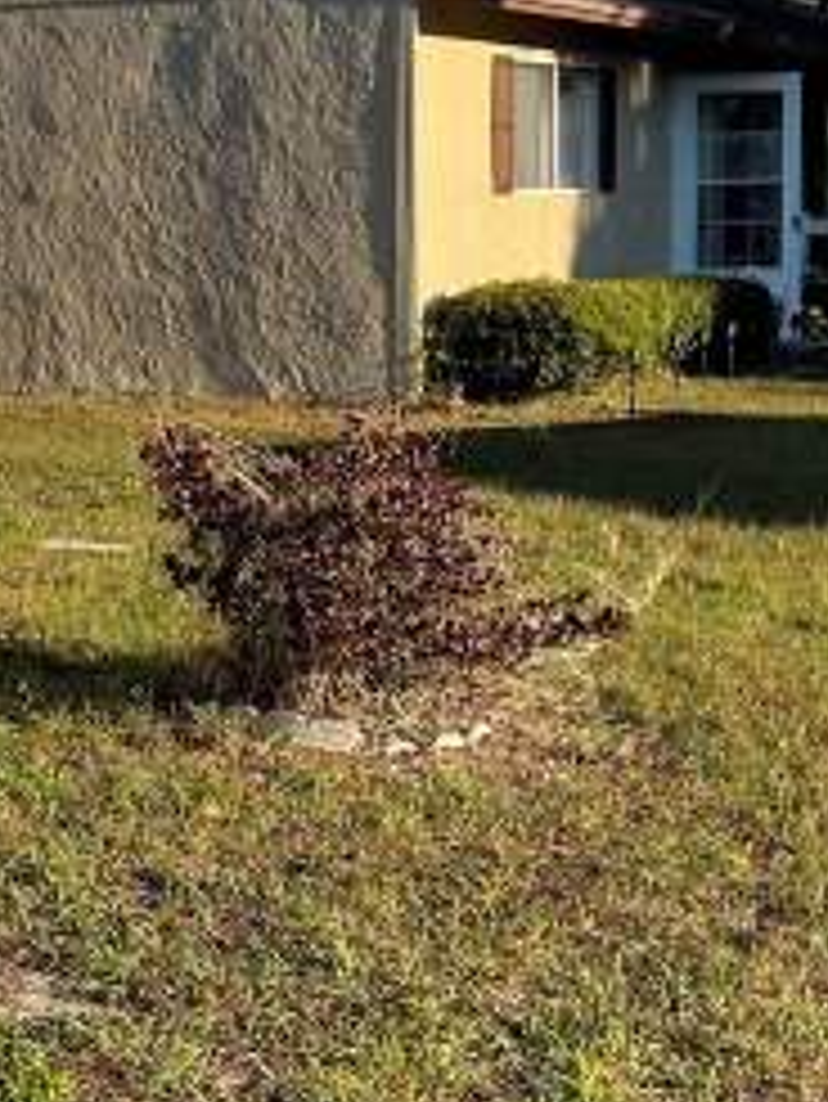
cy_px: 333
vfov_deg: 22.9
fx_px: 2709
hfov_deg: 17.1
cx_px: 50
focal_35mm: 85
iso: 32
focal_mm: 4.2
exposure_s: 1/2747
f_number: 1.6
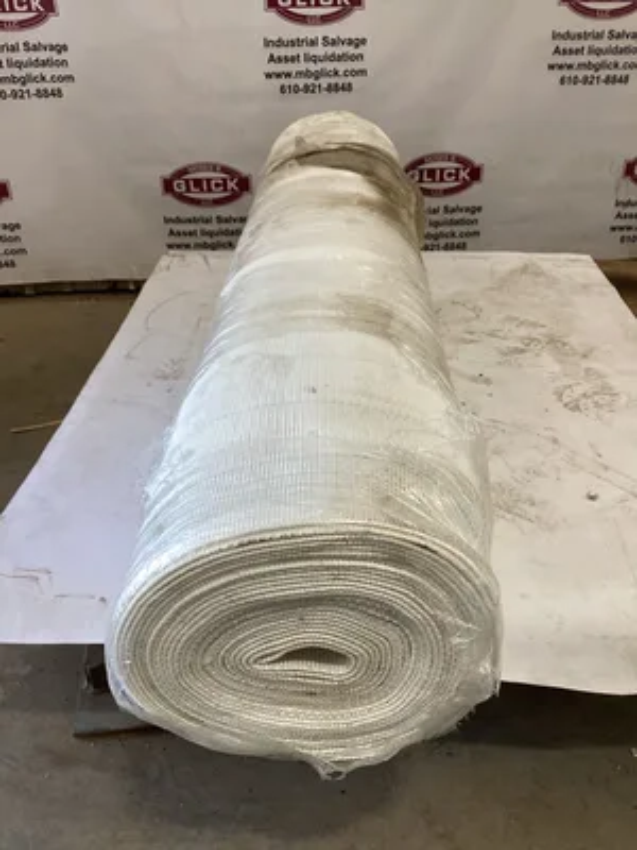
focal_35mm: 31
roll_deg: +2.8
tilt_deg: -32.1
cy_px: 425
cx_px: 318
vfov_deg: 58.4
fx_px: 761
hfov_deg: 45.4
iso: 50
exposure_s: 1/50
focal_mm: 3.3
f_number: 2.4
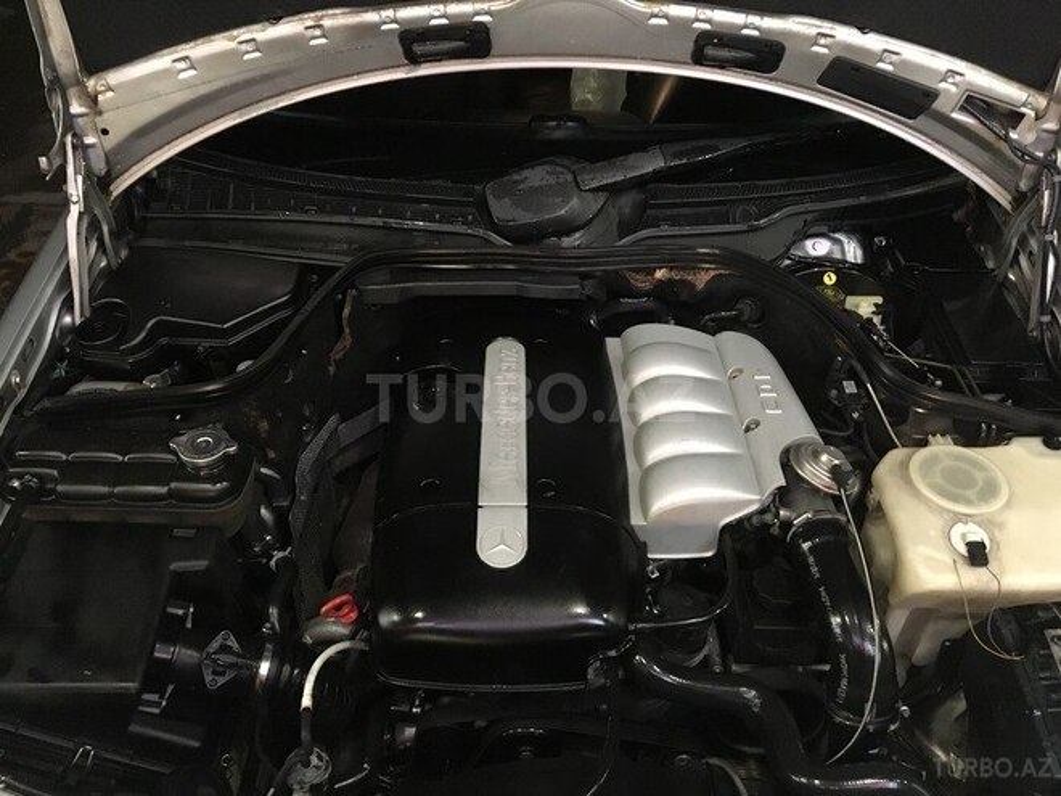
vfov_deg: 48.2
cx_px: 530
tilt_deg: -45.8
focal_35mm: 29
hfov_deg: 61.7
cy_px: 398
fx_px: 889
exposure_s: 1/17
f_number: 2.2
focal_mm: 4.15
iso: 320
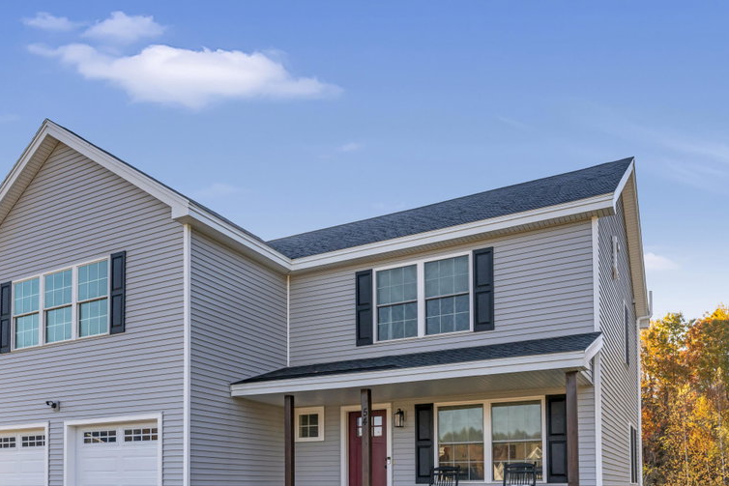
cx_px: 337
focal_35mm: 29
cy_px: 325
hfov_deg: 63.6
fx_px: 587
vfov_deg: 44.3
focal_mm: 19
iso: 800
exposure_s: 1/750
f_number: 8
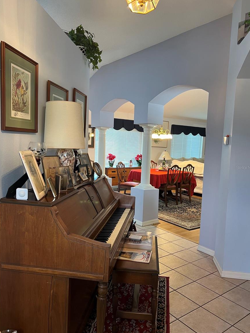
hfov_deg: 51.4
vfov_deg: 65.3
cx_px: 127
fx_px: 260
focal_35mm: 27
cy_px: 167
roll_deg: -1.6
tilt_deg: -4.4
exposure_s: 1/60
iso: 160
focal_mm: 5.7
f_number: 1.5
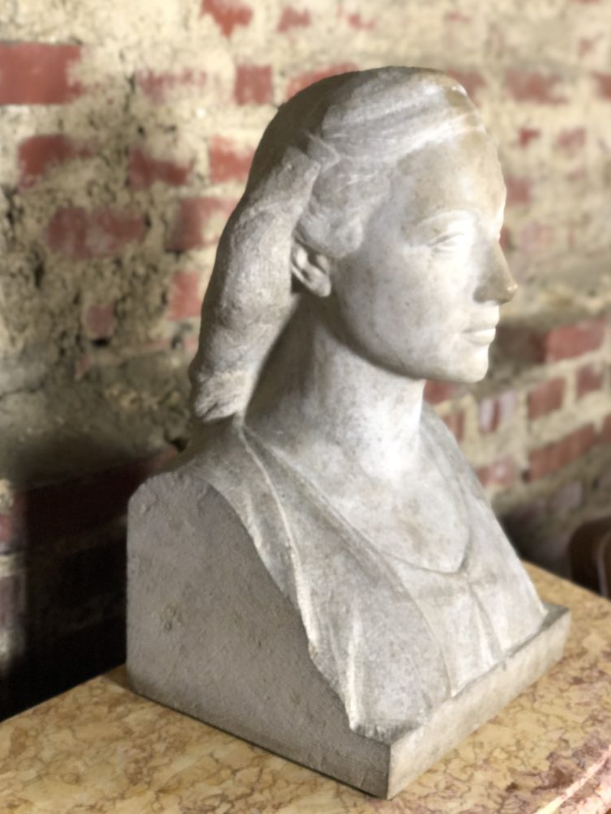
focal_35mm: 53
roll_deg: -3.3
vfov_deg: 36.2
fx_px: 1247
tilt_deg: -13.7
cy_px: 400
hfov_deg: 27.5
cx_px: 306
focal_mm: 6
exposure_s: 1/25
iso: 160
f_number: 2.4
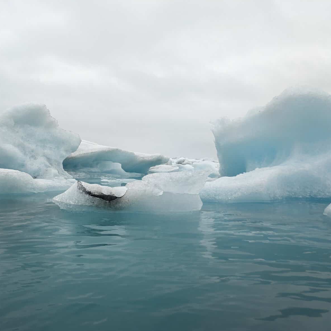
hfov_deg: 53.6
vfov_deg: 54.0
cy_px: 166
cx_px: 129
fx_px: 325
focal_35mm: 30
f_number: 1.89
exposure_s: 1/826
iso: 79
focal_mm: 5.43
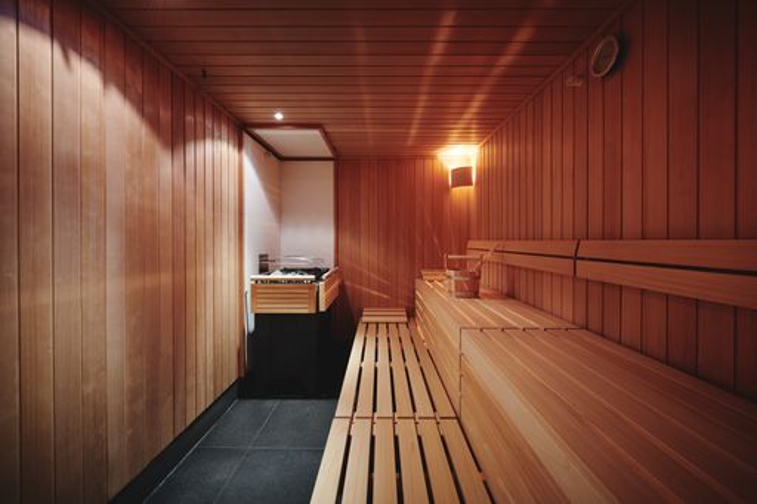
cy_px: 252
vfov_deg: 81.2
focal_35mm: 14
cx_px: 378
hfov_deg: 104.3
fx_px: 294
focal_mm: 14
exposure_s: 2.5
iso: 100
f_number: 8
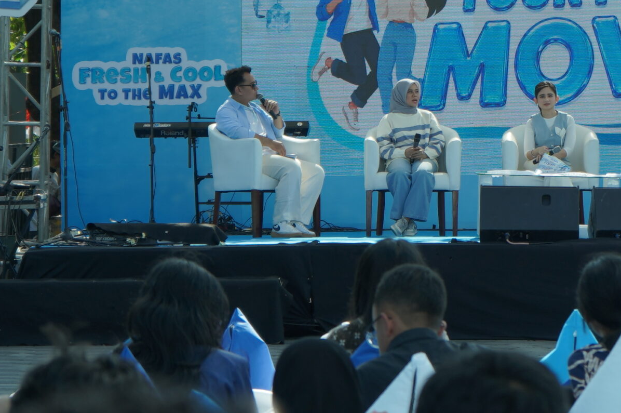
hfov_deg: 10.3
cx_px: 577
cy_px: 87
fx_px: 3429
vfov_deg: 6.9
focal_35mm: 199
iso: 100
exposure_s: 1/250
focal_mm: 62
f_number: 5.6
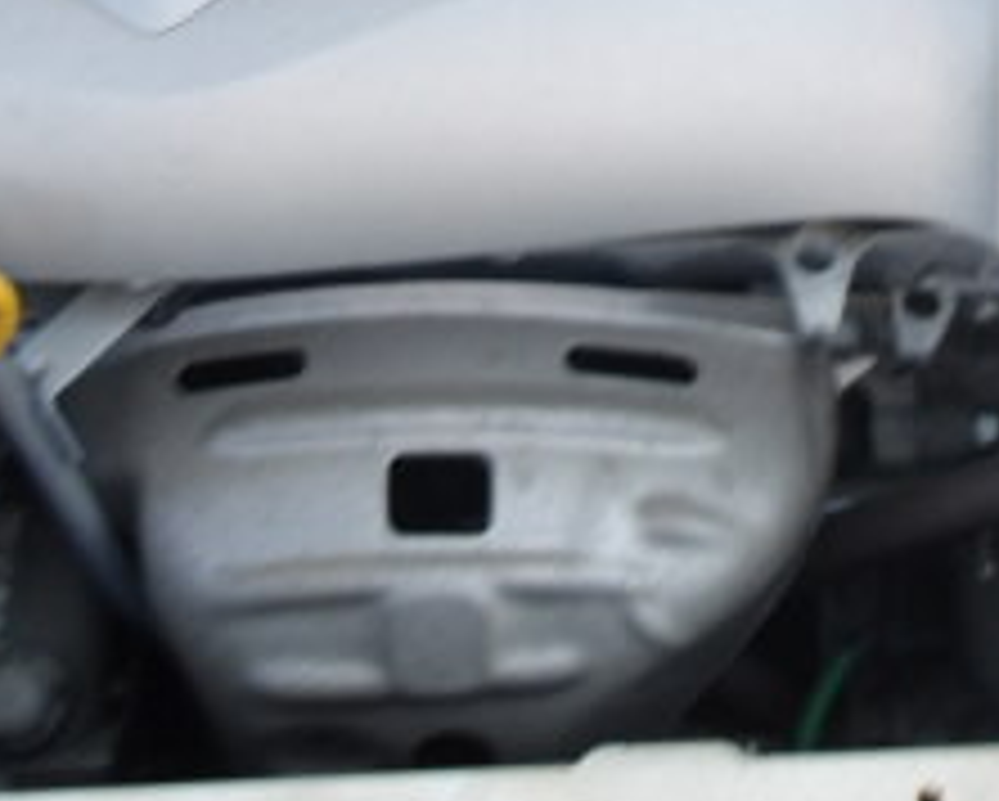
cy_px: -135
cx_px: 698
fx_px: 2249
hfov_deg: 24.9
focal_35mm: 76
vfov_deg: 19.2
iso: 234
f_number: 10.4
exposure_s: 1/60
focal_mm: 4.9
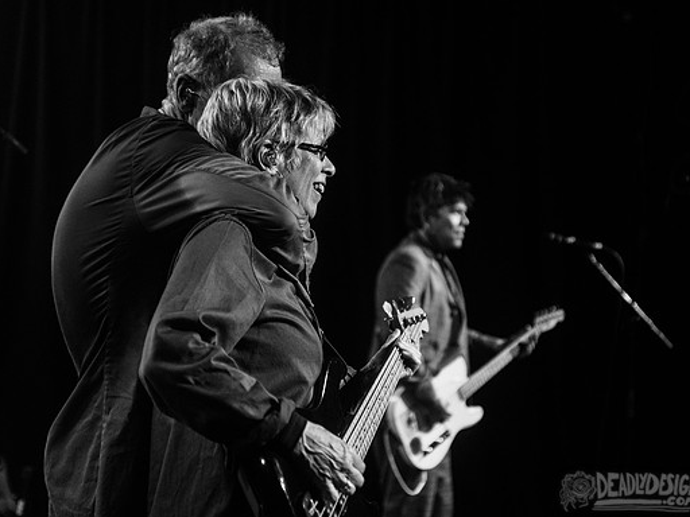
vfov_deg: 18.0
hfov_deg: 23.8
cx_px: 300
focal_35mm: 82
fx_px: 1635
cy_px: 257
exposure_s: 1/160
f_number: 3.2
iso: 2000
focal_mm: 70
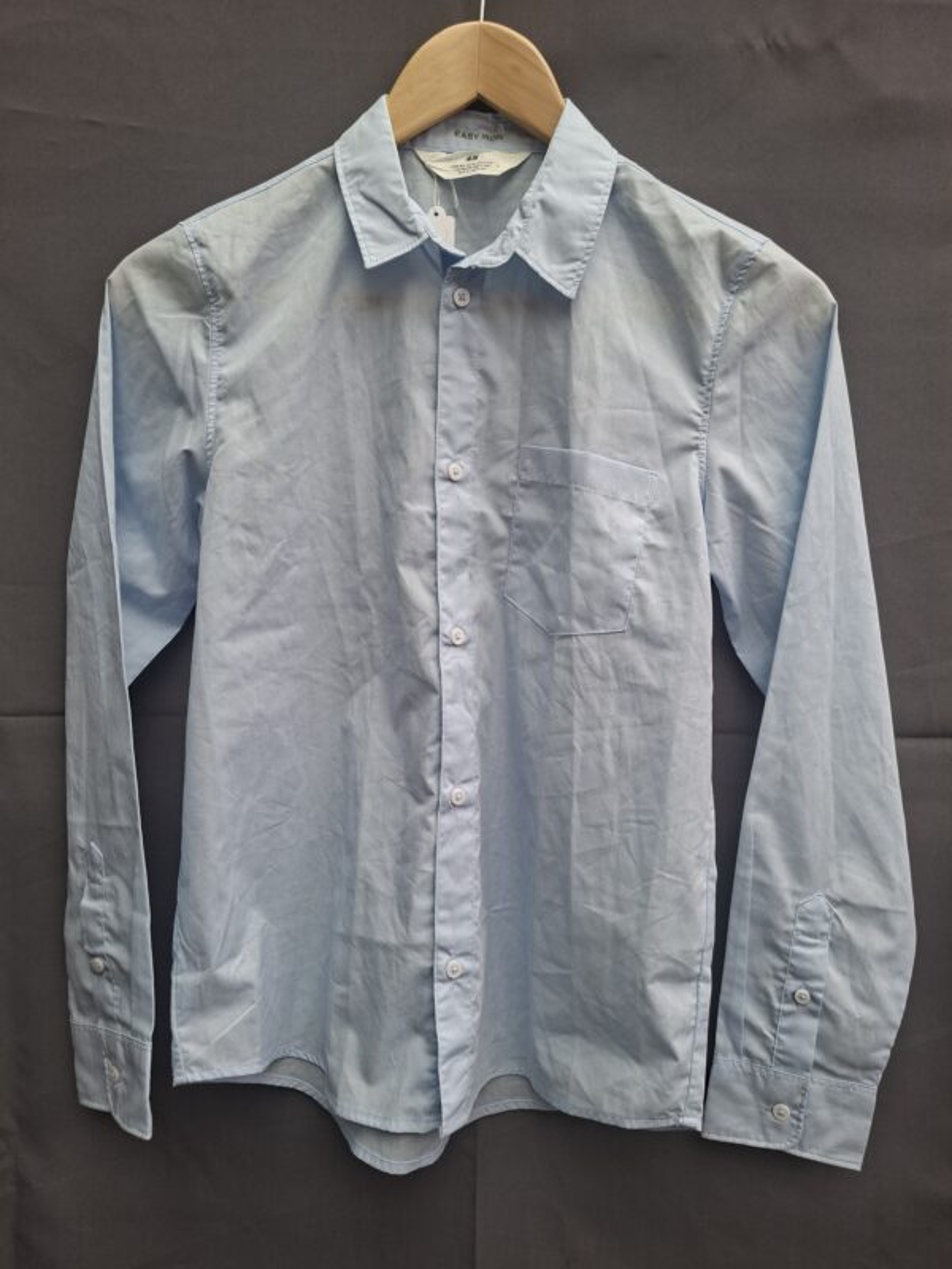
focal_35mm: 23
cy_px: 634
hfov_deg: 58.9
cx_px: 476
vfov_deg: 73.9
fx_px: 843
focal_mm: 5.54
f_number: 1.8
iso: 64
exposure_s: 1/120
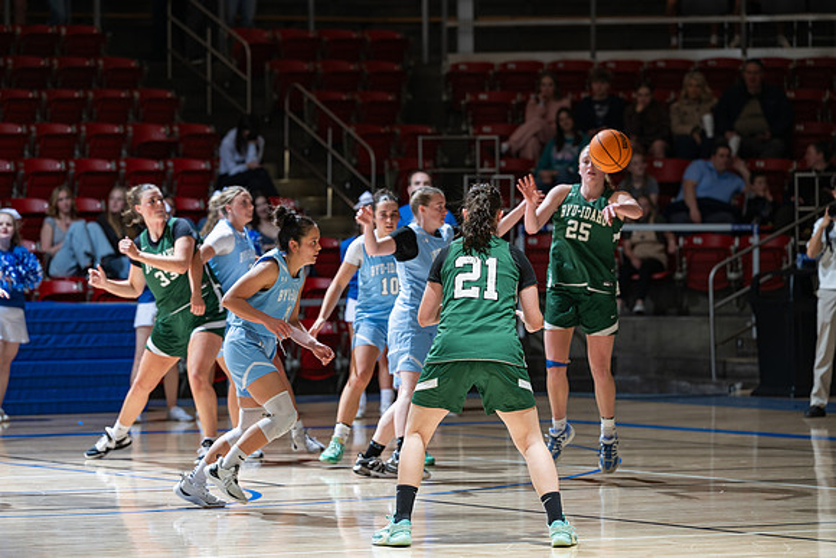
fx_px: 4645
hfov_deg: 10.3
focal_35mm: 200
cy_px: 279
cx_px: 418
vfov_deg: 6.9
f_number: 4.5
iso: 80
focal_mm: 200
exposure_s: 1/100
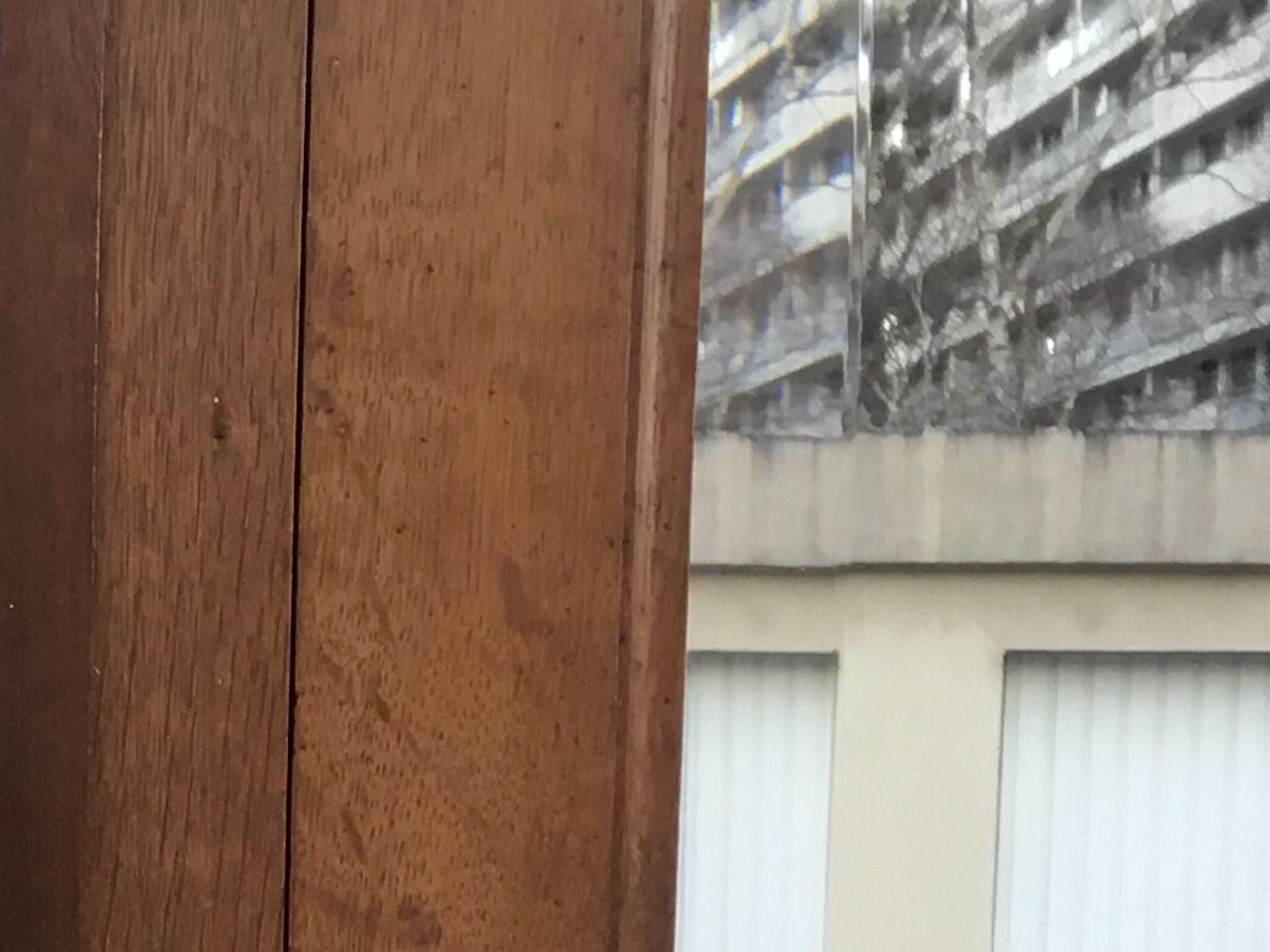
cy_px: 1093
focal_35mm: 98
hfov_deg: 19.3
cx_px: -95
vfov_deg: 14.7
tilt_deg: -4.7
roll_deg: +0.2
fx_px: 3595
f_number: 2.4
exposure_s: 1/33
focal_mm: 3.3
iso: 25
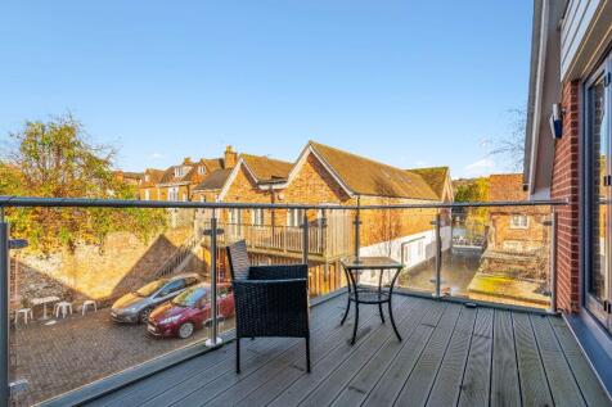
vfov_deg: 73.7
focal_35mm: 16
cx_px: 306
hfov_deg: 96.8
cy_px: 204
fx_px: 272
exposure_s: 1/100
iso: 100
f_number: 8
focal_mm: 16
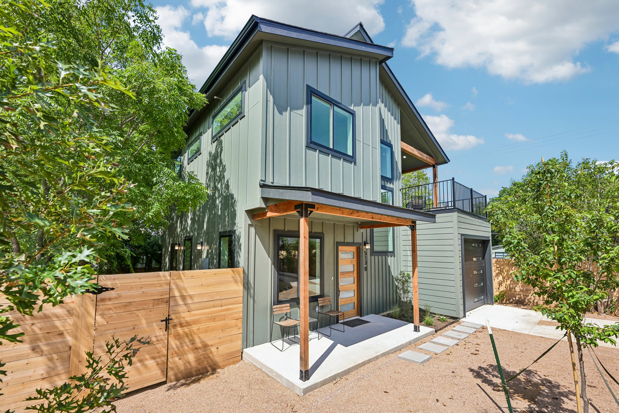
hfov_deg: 104.3
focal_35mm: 14
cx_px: 310
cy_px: 206
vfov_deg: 81.2
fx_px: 241
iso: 100
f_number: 6.7
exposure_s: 1/250
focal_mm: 14
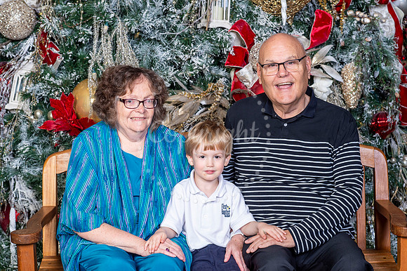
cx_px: 204
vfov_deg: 16.1
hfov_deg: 23.9
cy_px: 136
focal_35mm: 85
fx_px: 960
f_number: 8
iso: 400
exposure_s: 1/125
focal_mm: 85
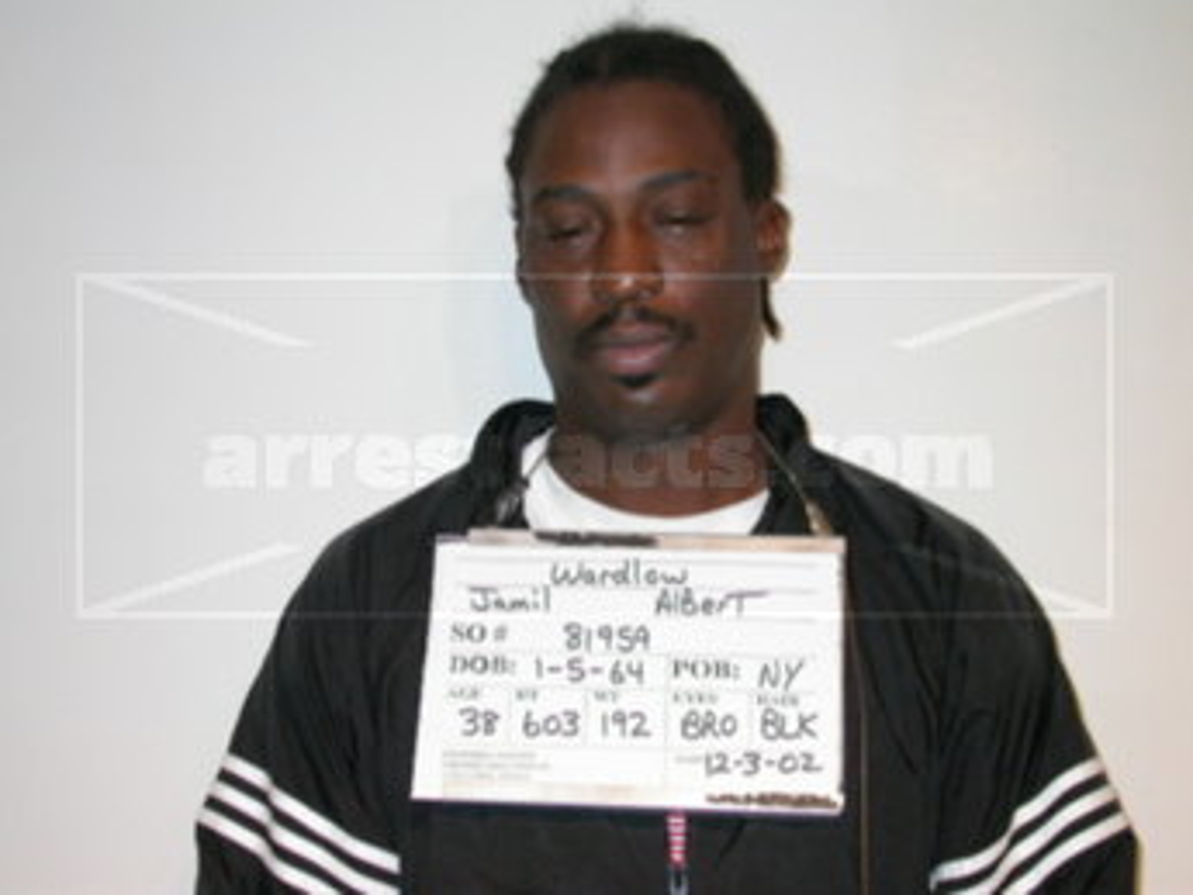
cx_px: 596
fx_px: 2138
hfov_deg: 31.2
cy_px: 448
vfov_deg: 23.7
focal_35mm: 62
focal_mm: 12.9
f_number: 3.1
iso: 100
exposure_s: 1/60.3
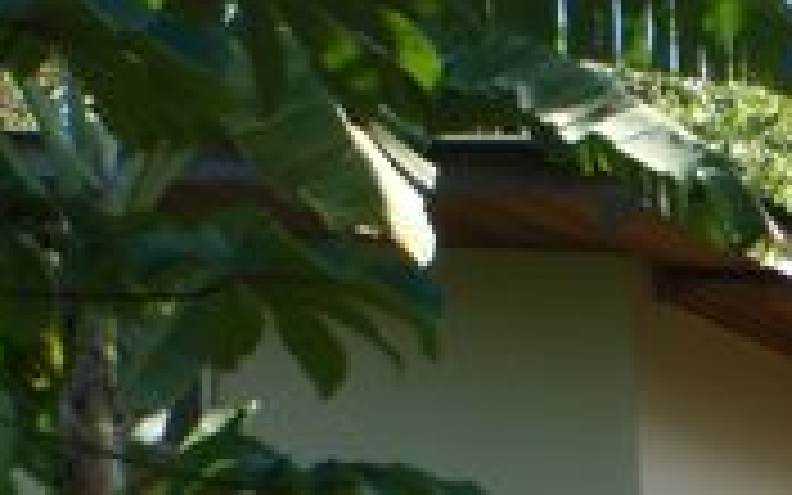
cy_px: 788
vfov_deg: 9.1
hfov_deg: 13.9
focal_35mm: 139
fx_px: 3000
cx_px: 1264
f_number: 5
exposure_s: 1/100
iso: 64
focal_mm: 6.53
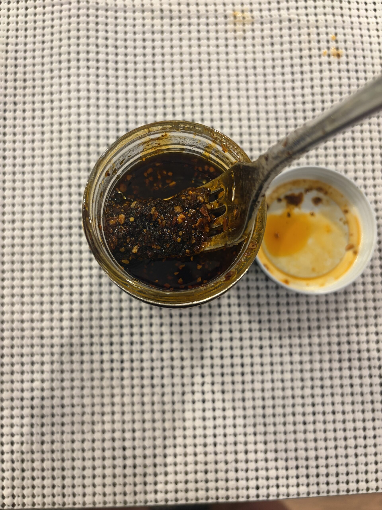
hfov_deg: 53.1
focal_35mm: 26
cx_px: 191
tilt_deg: -83.8
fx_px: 383
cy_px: 255
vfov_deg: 67.3
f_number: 1.6
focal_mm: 5.96
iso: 200
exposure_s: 1/60
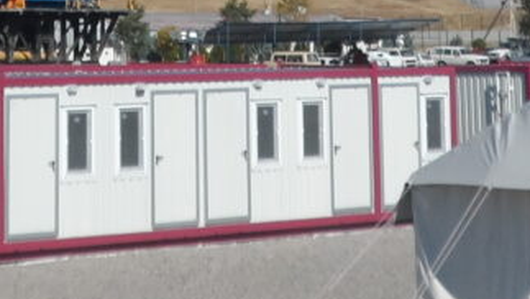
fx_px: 2039
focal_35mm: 145
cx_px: 118
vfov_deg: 8.0
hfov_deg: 14.7
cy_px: -281
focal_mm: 4.9
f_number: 8.8
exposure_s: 1/180
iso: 80
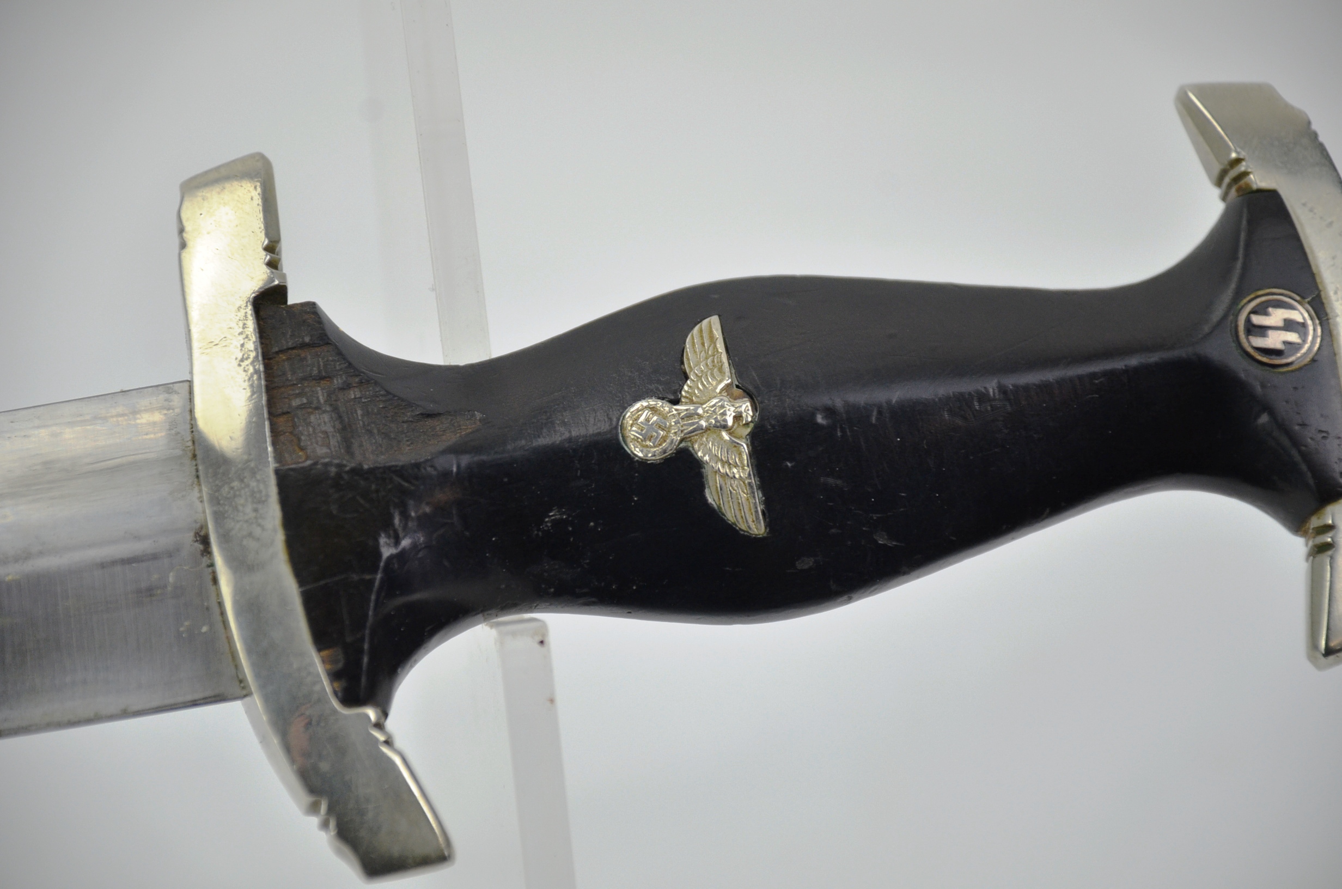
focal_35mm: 202
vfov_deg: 6.8
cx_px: 671
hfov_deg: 10.2
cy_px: 444
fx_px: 7533
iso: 720
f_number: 5.6
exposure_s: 1/250
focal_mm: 135
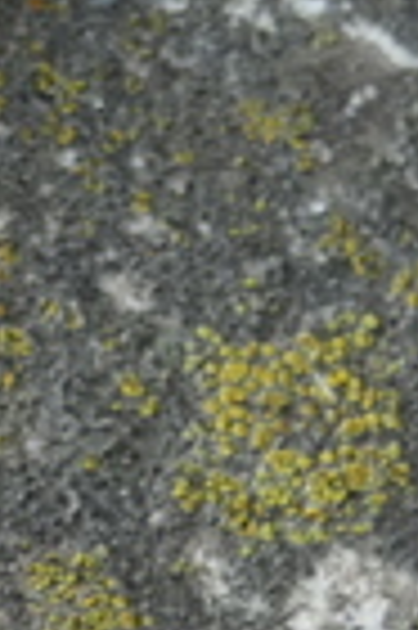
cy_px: -104
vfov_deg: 15.6
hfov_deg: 9.3
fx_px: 2217
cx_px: -685
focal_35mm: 127
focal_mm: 3.6
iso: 80
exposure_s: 1/125
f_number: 2.8
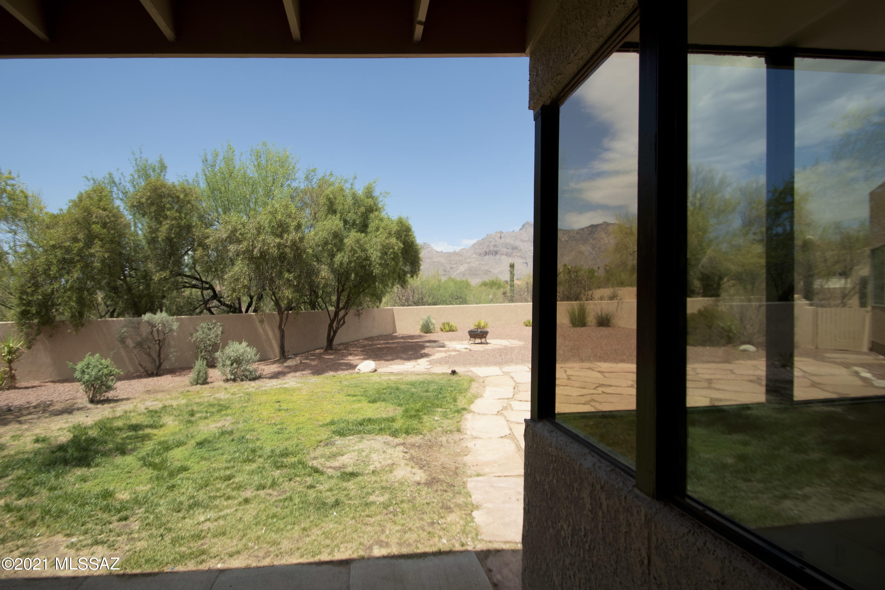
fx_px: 369
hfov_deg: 100.4
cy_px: 295
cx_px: 442
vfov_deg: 77.3
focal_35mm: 15
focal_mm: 10
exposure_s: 1/800
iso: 100
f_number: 5.6
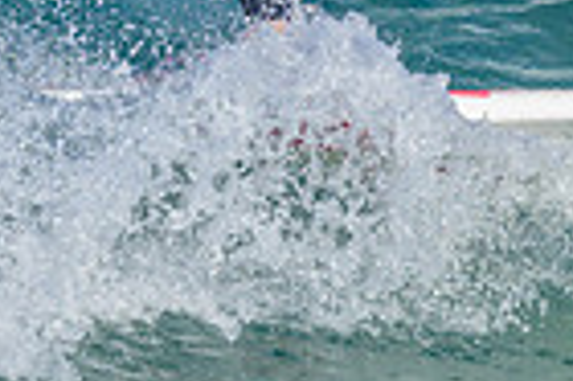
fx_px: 60333
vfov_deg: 0.4
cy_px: -132
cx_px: 412
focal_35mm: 3795
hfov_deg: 0.5
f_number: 6.3
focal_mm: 800
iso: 250
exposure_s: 1/2000
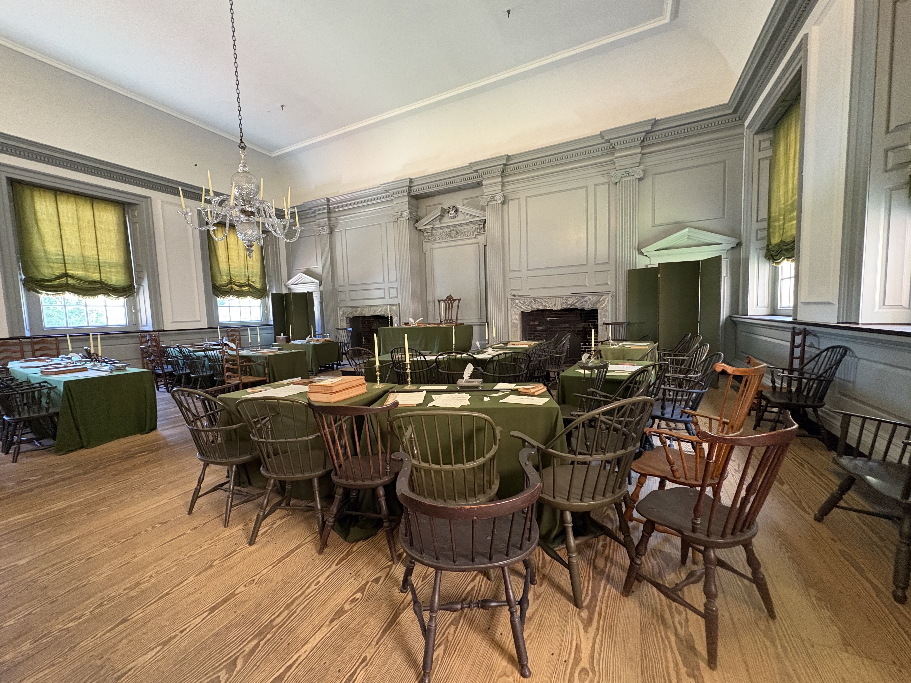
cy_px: 342
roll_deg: +2.3
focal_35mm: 14
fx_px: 368
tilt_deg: -4.2
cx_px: 456
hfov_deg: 102.1
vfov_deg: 85.7
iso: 800
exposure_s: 1/60
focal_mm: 2.22
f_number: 2.2
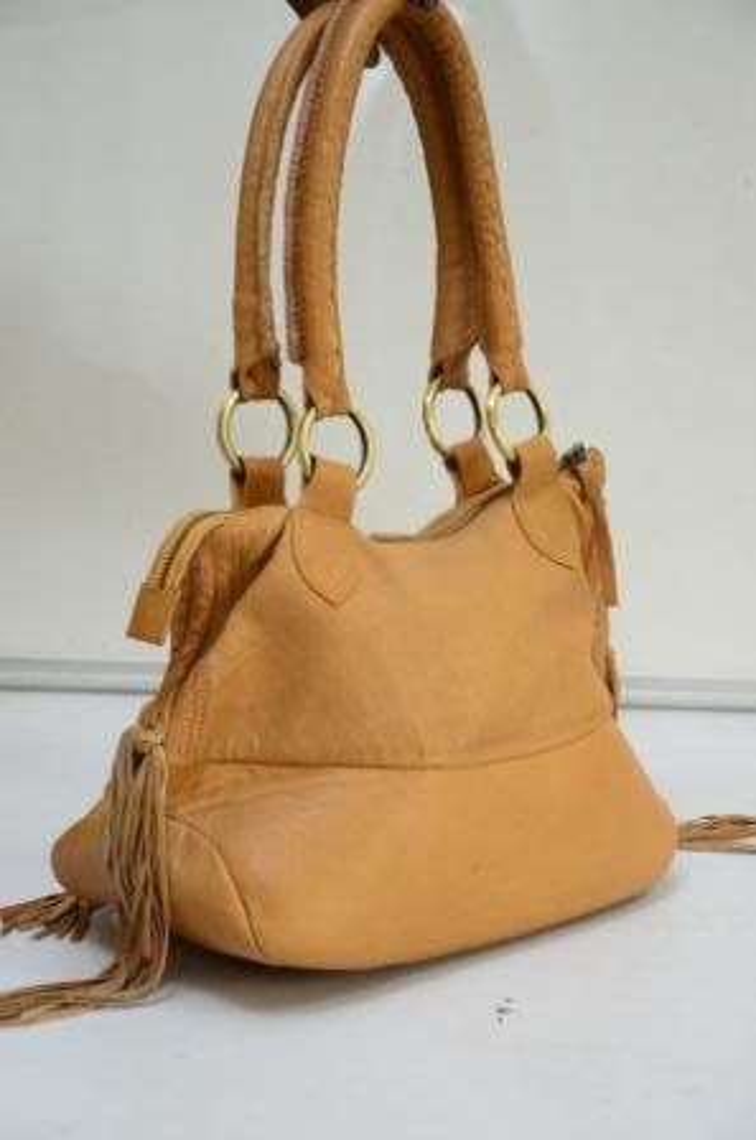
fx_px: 2466
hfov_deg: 17.4
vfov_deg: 26.0
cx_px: 378
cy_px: 570
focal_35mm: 78
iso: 1000
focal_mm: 52
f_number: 5
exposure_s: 1/80
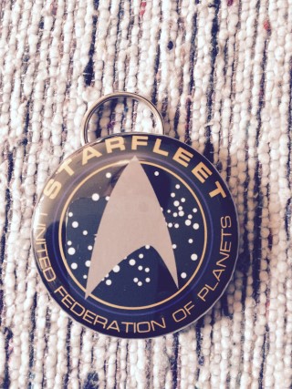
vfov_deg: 61.7
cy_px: 194
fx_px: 326
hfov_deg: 48.2
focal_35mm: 29
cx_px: 146
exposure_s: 1/30
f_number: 2.2
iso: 50
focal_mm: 4.15
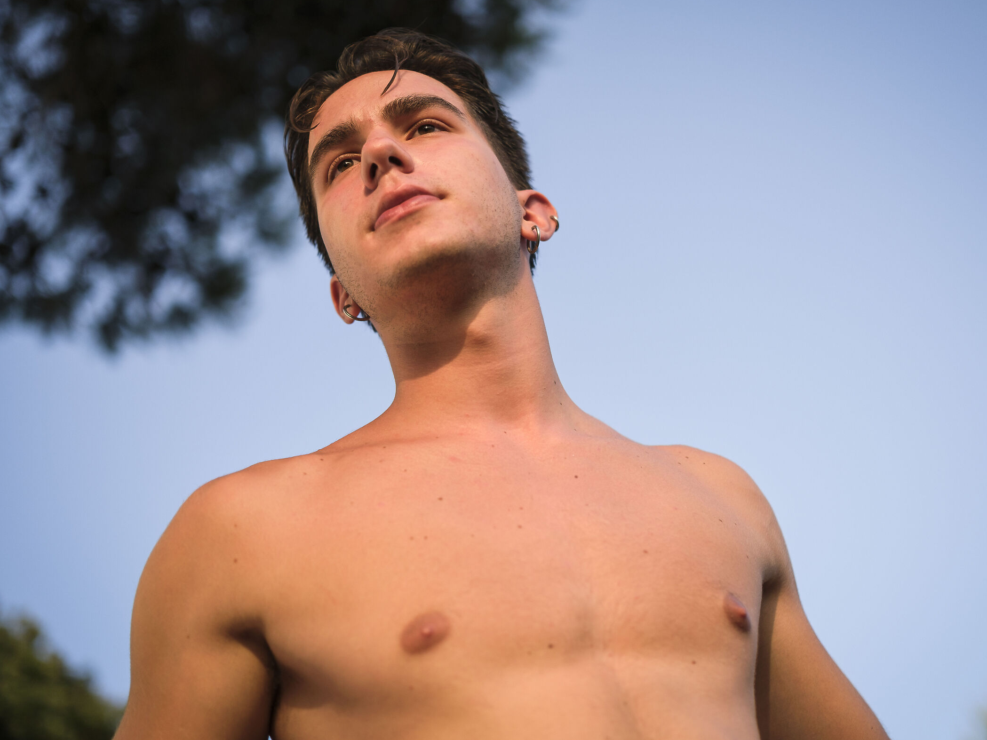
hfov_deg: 34.9
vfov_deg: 26.6
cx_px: 550
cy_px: 366
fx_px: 1568
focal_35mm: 55
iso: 160
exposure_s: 1/2000
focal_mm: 33
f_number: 1.4
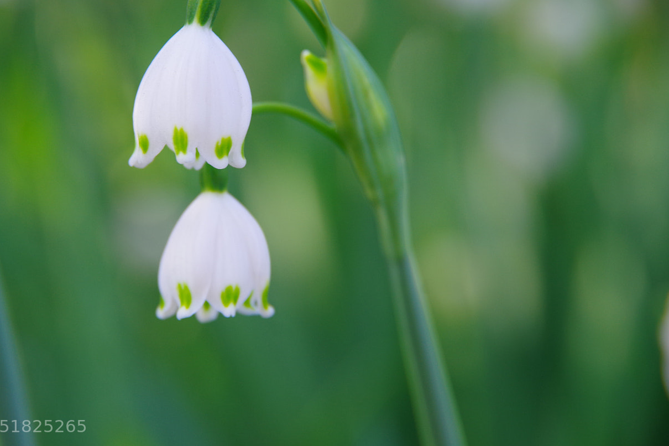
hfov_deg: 7.7
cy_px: 175
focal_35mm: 267
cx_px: 239
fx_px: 4960
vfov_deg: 5.1
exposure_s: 1/125
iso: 200
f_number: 5.6
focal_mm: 135
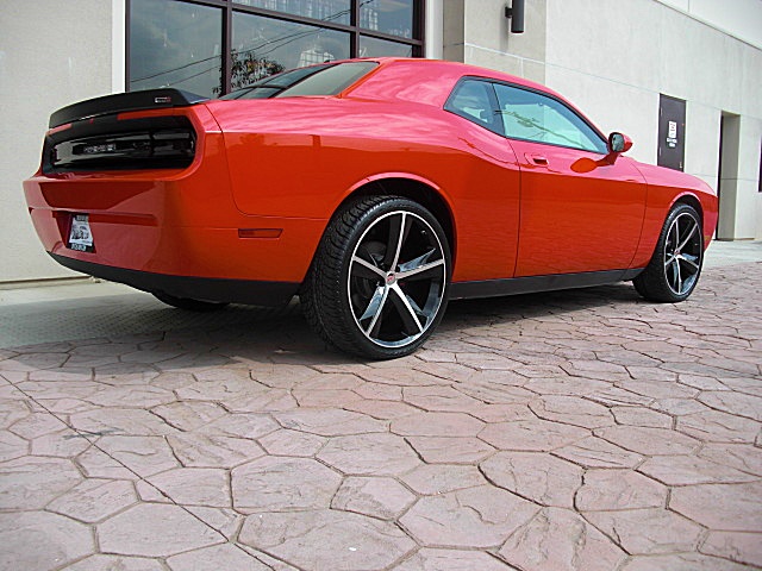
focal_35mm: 36
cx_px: 381
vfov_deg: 39.7
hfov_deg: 51.4
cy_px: 286
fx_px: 792
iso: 50
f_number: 2.8
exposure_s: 1/800
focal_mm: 6.3
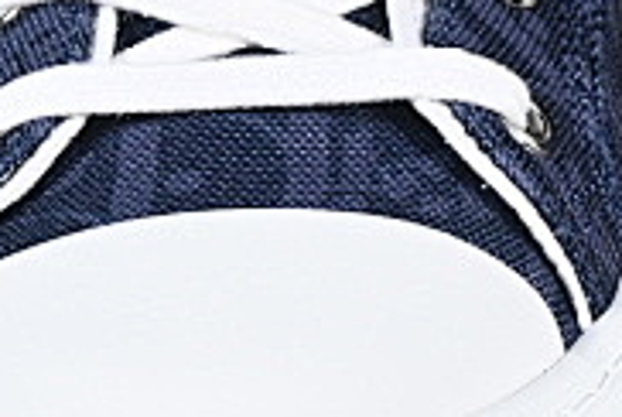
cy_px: 48
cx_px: 690
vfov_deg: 3.1
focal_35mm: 444
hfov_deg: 4.6
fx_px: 7684
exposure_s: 1/60
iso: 160
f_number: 6.3
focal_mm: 50
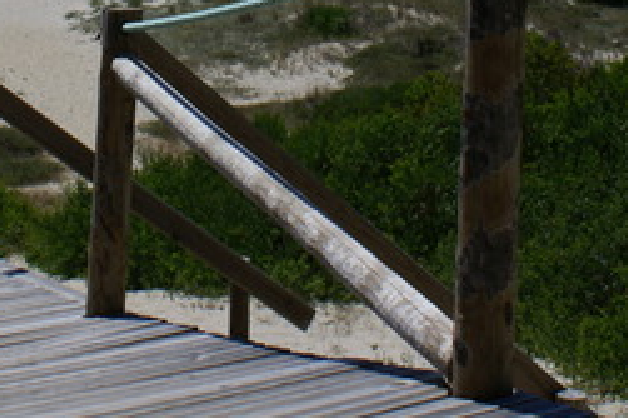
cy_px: -173
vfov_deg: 14.9
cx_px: 225
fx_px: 1499
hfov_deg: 23.6
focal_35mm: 86
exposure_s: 1/500
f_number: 10
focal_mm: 20
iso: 100
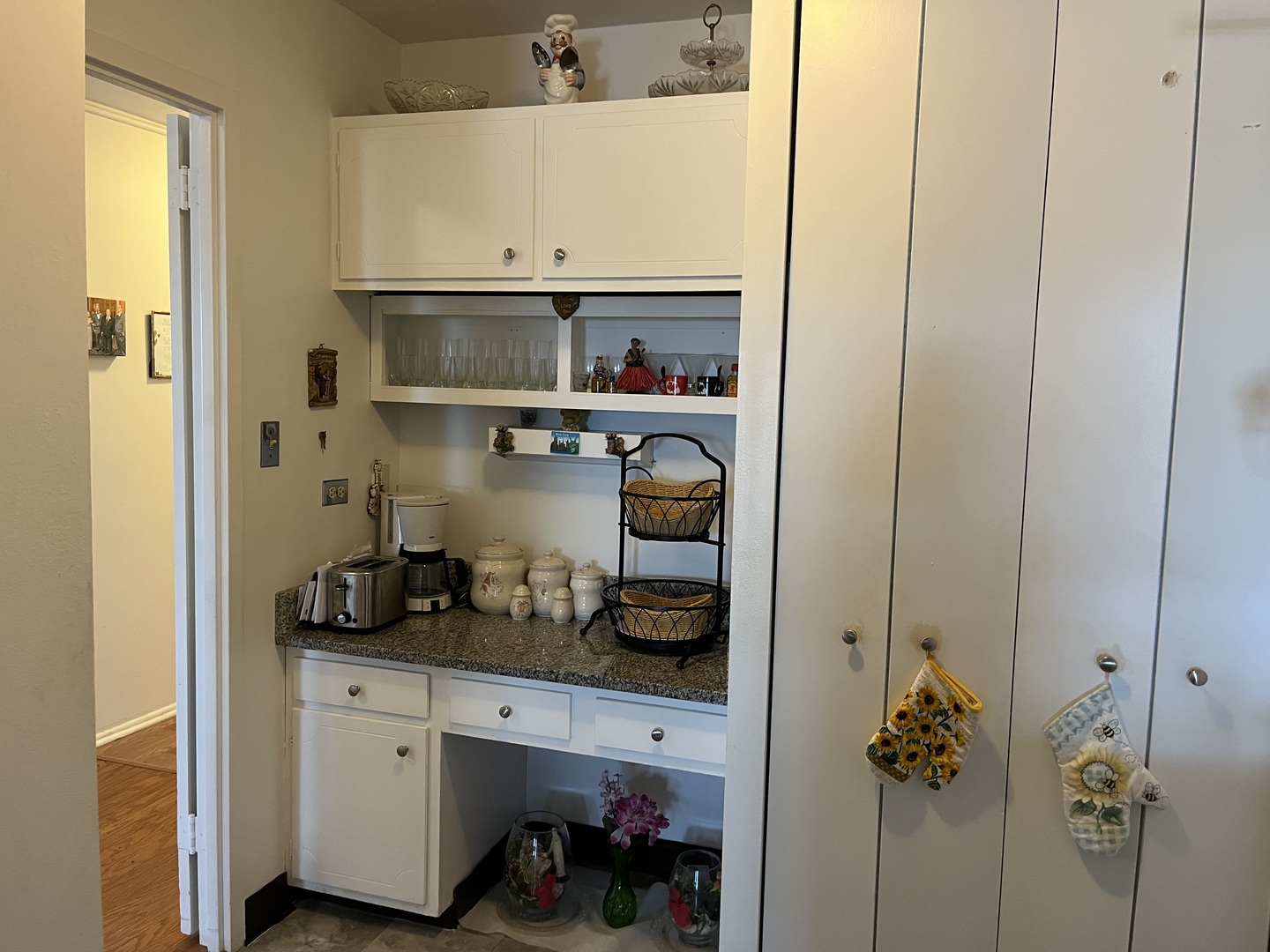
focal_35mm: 26
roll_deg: -1.8
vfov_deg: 53.1
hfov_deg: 67.3
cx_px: 635
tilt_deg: -3.3
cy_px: 476
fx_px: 954
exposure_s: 1/60
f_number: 1.6
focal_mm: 5.1
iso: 250
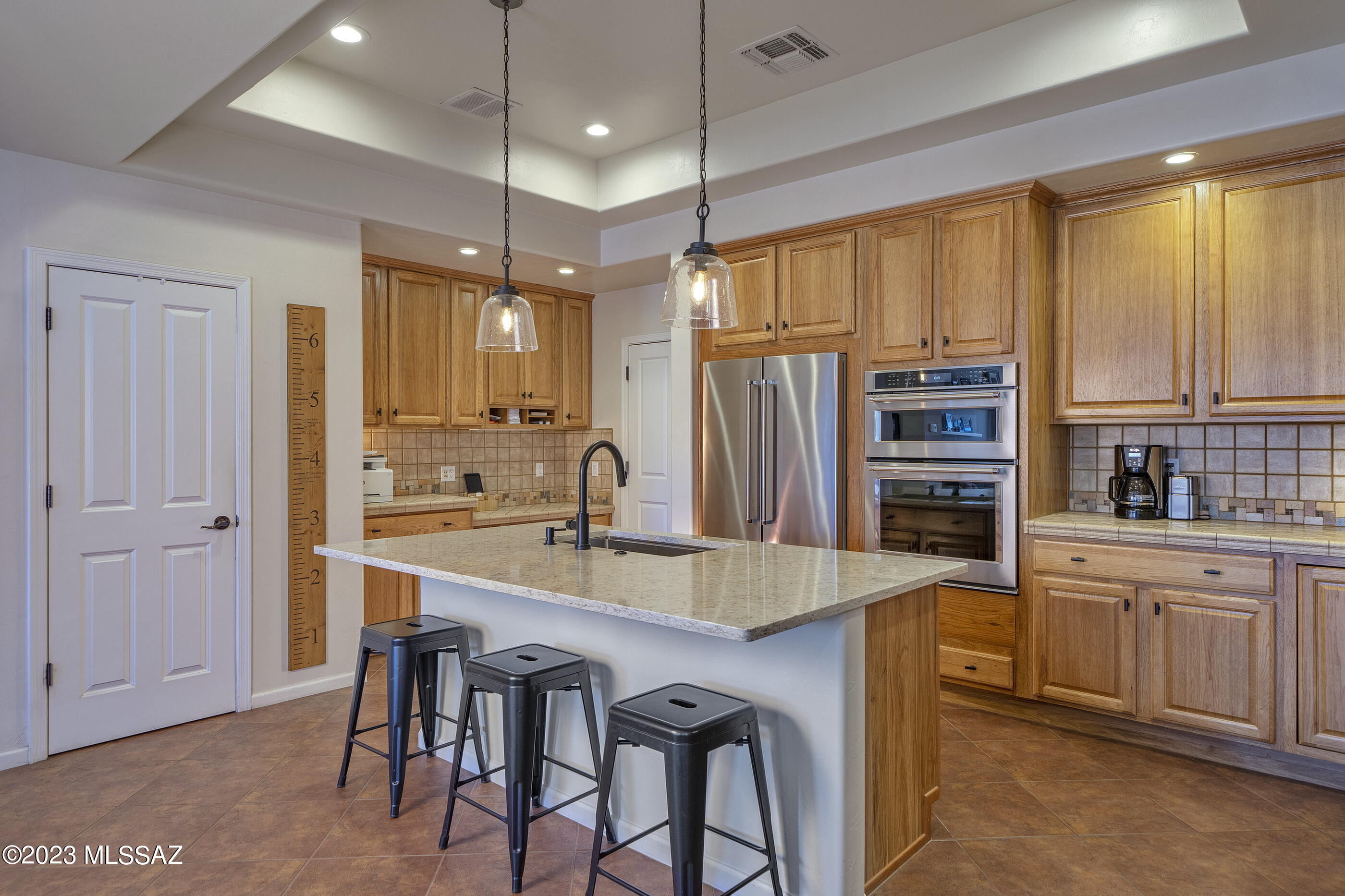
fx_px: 747
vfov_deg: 61.9
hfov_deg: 84.0
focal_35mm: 20
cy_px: 448
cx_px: 672
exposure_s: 1/5
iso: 200
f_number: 7.1
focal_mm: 20
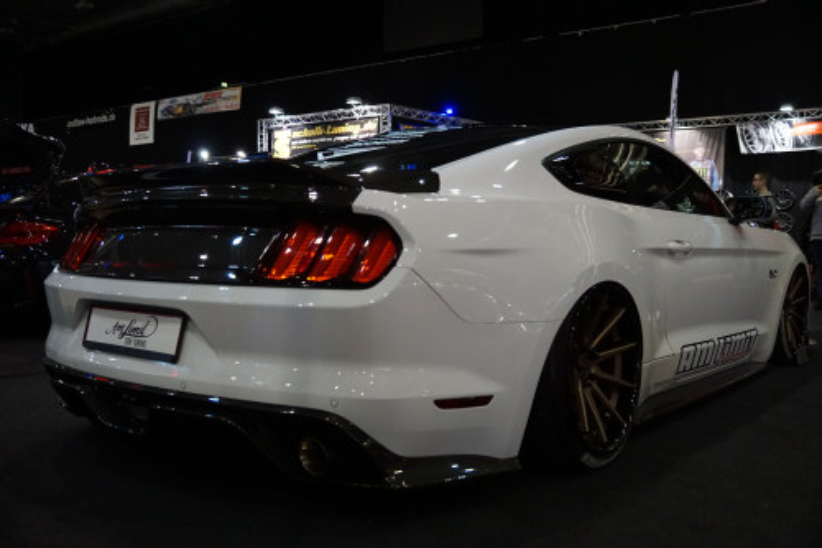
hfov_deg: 57.2
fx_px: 753
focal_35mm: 33
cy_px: 274
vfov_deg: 39.9
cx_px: 411
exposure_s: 1/125
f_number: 3.2
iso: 2500
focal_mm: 22
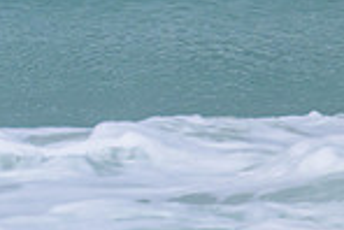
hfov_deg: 0.7
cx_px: -300
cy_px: -206
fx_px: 29919
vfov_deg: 0.4
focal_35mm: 3128
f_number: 11
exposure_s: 1/2000
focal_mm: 800
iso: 800
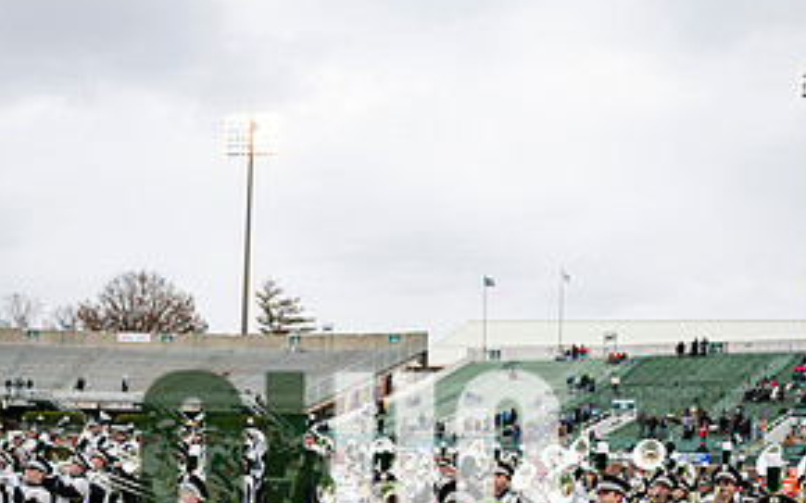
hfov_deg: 41.0
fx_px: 1076
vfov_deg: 25.1
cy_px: 502
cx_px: 350
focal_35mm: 49
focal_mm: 24
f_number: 2.8
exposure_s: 1/500
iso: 100
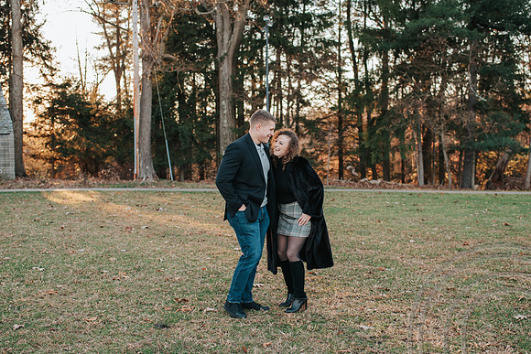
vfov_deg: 31.2
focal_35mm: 43
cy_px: 203
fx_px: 633
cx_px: 264
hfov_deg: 45.5
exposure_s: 1/500
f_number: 2.8
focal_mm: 35
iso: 720
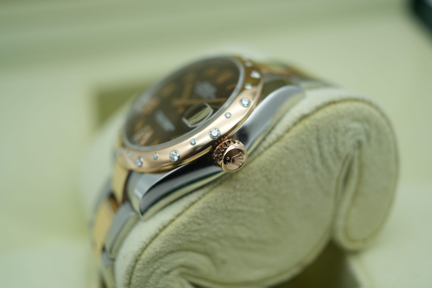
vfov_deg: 37.9
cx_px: 216
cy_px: 144
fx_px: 420
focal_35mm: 35
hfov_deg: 54.4
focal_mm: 35
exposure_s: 1/250
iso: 400
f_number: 5
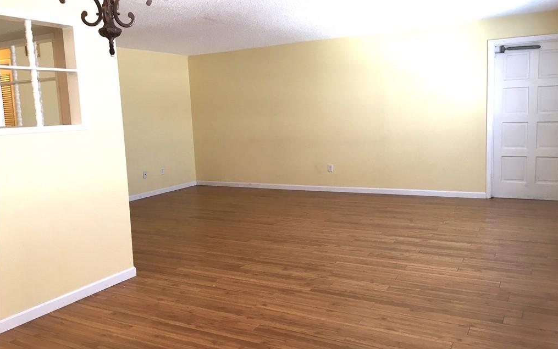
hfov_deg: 61.2
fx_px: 472
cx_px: 279
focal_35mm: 31
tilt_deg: -8.3
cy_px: 174
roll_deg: +3.1
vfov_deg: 40.6
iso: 50
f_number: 2.2
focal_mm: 4.15
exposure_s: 1/30
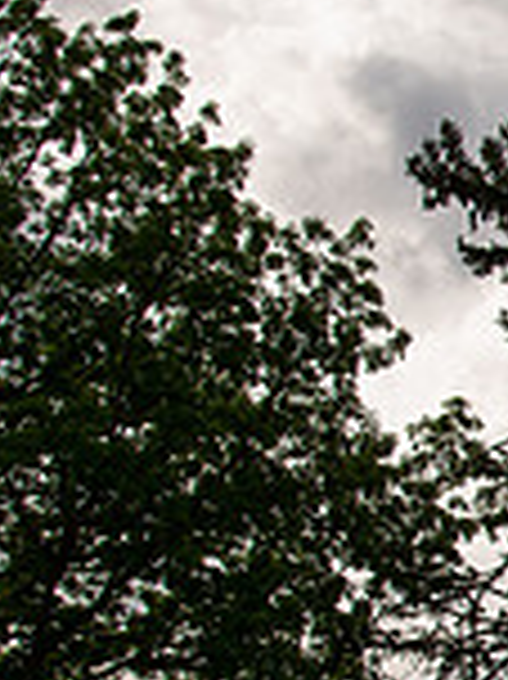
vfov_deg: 16.4
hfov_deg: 11.0
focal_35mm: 118
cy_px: 653
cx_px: 1133
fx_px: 2312
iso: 200
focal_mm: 32
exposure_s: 1/800
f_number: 8
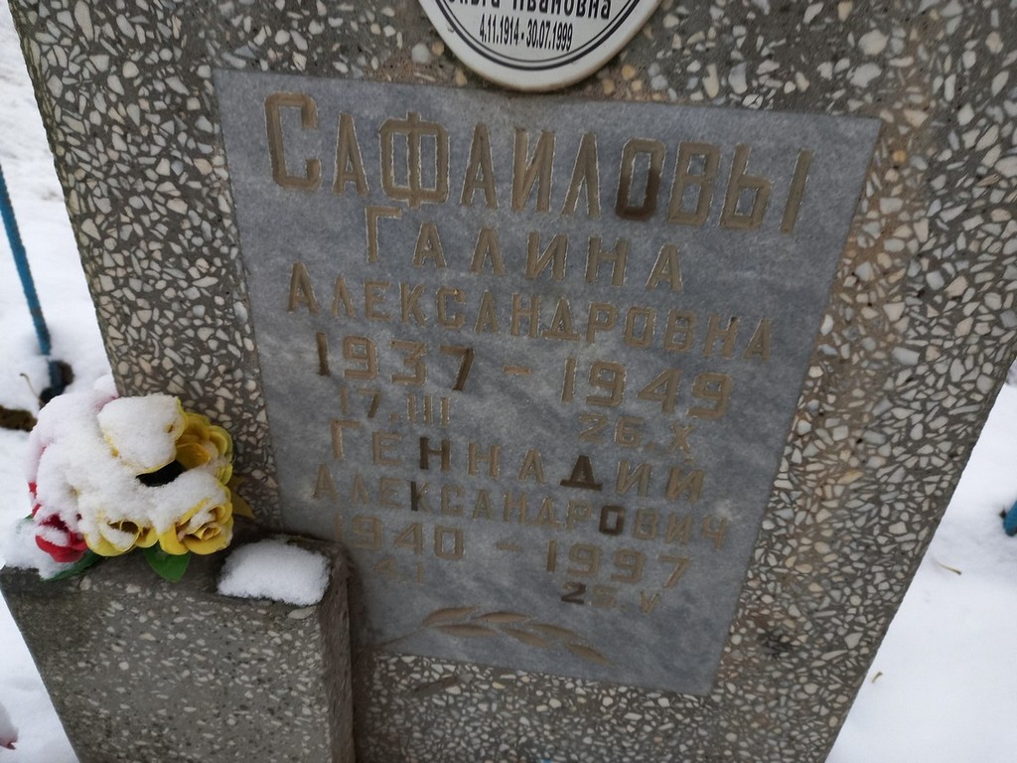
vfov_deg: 54.9
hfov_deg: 69.4
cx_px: 508
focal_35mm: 25
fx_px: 734
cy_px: 382
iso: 80
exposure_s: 1/50
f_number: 2
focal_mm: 4.6
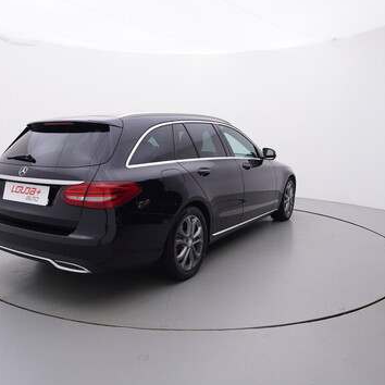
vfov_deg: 54.6
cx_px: 169
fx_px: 373
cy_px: 196
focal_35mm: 30
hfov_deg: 54.4
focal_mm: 15
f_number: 5
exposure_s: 1/80
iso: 200
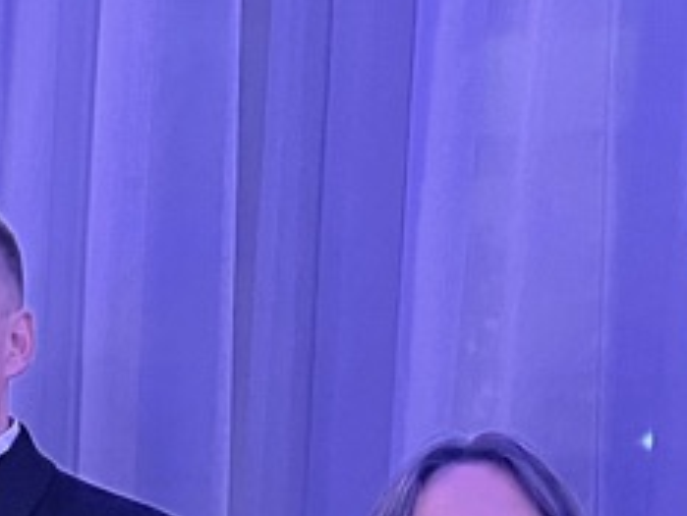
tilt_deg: -8.0
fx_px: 2661
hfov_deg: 13.3
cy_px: 1041
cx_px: -531
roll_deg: -0.9
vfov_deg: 10.2
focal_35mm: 134
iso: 500
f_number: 1.5
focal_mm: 5.7
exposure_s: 1/25
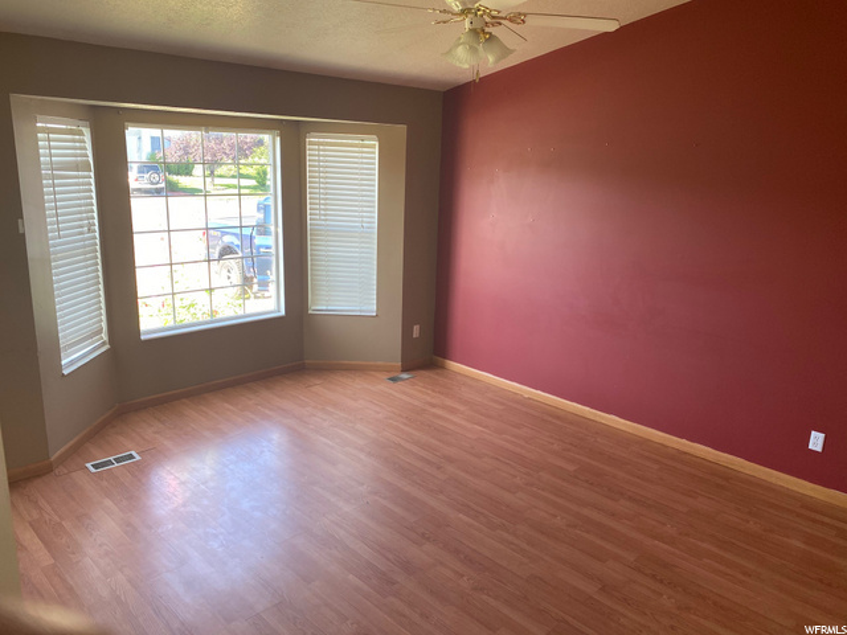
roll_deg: -2.0
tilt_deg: -13.9
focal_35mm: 26
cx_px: 424
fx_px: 636
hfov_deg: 67.3
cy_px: 318
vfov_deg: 53.1
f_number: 1.8
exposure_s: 1/120
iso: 125
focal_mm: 4.25
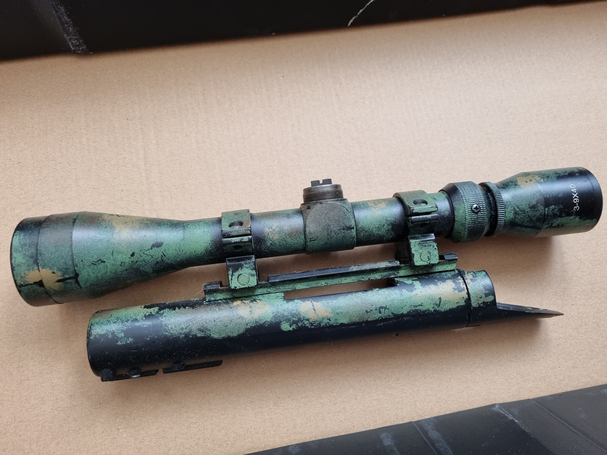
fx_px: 456
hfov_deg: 67.3
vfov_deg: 53.1
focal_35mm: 26
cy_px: 228
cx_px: 304
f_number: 1.8
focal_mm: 5.4
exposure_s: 1/100
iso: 320
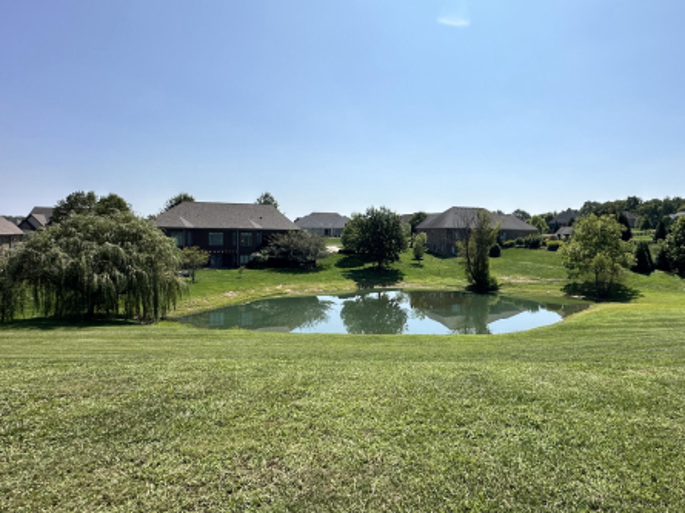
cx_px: 427
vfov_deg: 63.4
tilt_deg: -2.9
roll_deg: -0.7
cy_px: 254
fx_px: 415
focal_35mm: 21
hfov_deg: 77.7
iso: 50
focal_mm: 2.22
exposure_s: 1/3040
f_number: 2.2
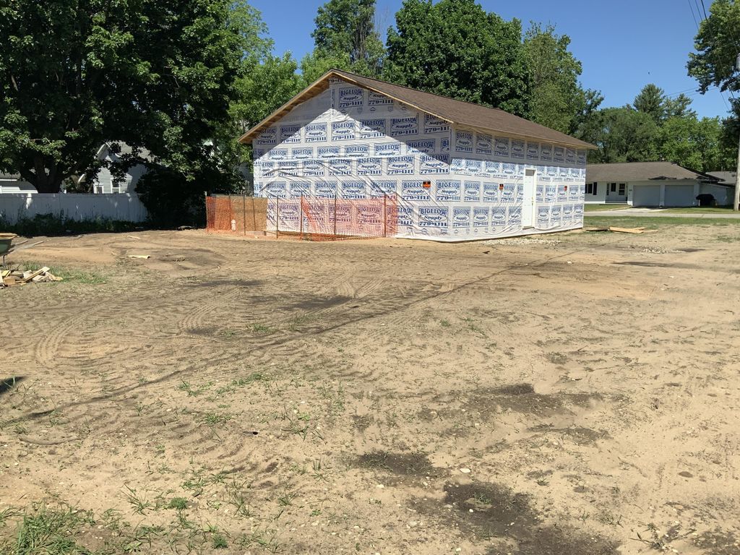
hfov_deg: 61.7
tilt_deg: -6.2
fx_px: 620
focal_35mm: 29
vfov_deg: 48.2
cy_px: 278
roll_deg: +0.3
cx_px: 370
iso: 16
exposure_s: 1/2320
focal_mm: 3
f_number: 1.8
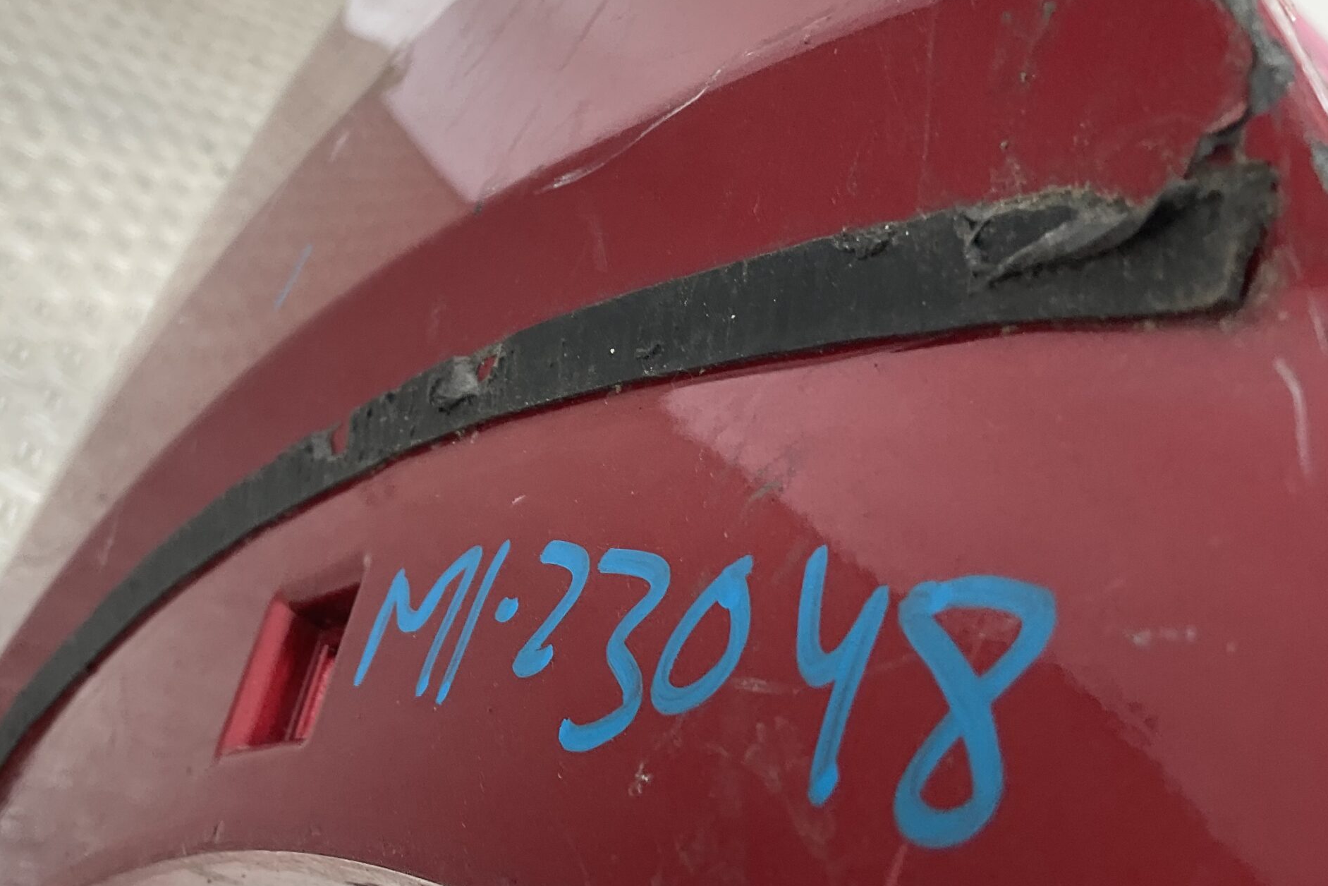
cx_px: 439
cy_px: 403
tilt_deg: -22.8
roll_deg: -42.6
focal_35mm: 41
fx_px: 1513
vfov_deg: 32.6
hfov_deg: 46.6
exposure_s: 1/100
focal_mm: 3
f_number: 1.8
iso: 16
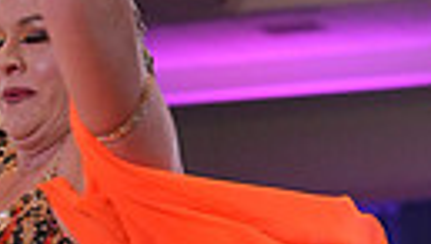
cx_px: 112
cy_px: 598
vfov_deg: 4.0
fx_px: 3445
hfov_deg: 7.2
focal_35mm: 301
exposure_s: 1/500
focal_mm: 64
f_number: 4
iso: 3200
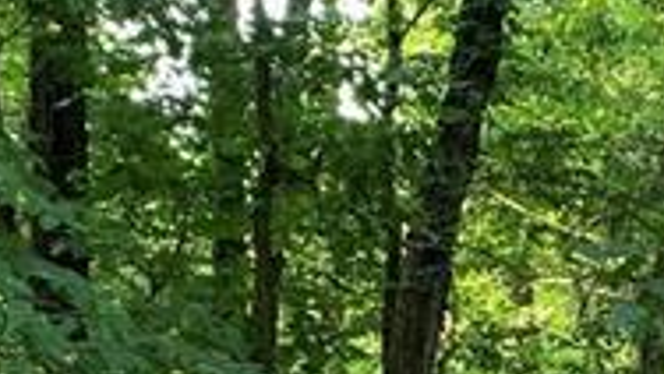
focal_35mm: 154
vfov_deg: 7.8
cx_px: 494
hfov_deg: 13.9
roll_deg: -1.7
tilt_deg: +5.3
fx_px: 2713
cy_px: 416
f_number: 1.8
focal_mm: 4.25
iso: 100
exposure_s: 1/86
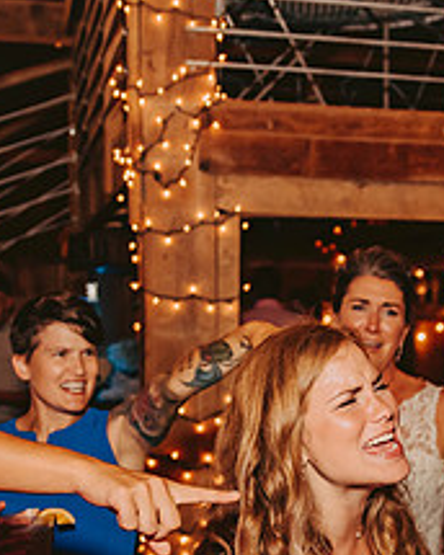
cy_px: 443
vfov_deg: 26.3
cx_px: 361
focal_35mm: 71
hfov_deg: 21.3
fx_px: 1166
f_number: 2.8
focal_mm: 28
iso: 1250
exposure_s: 1/125
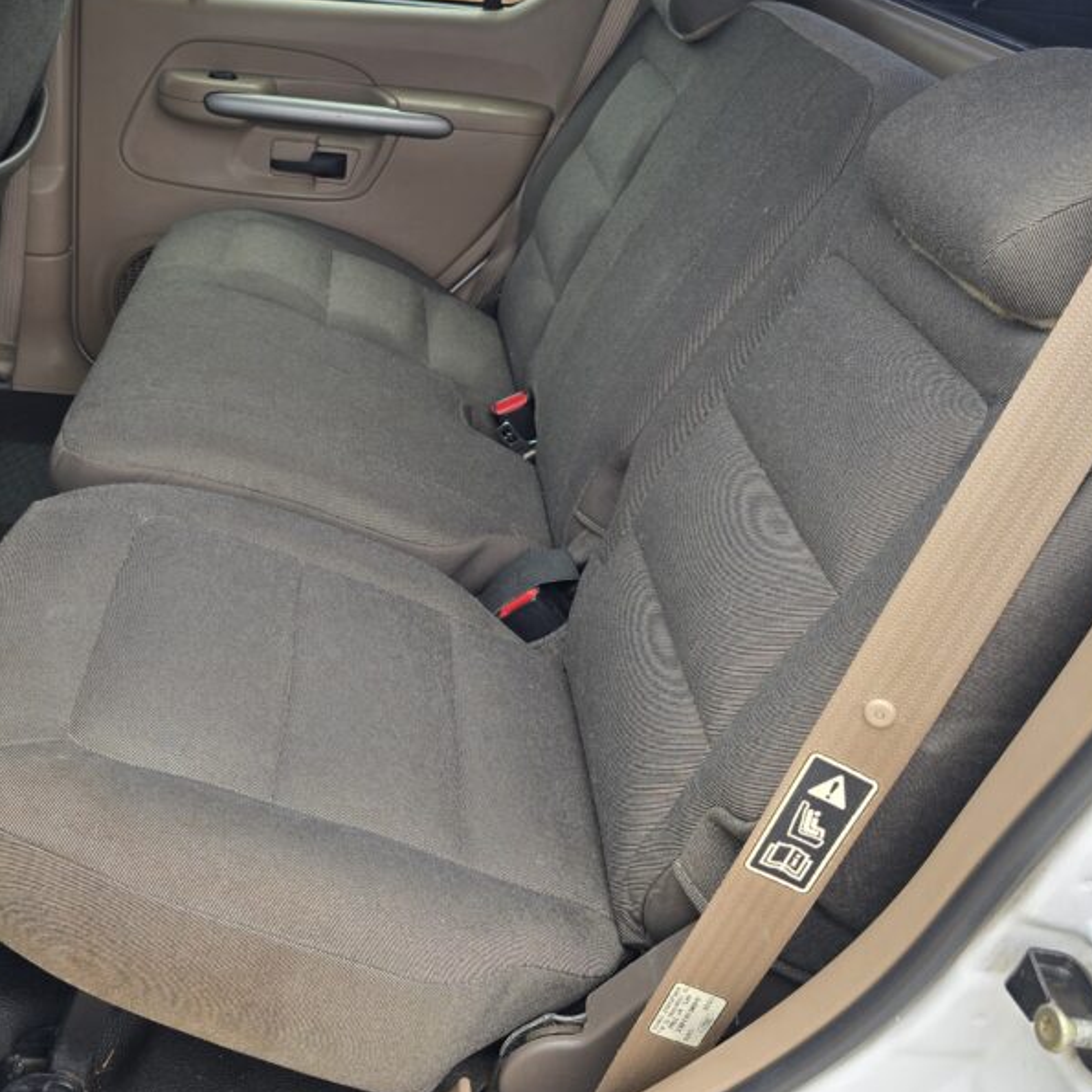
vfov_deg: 46.7
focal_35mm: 35
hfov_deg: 46.4
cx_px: 351
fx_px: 1249
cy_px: 396
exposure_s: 1/180
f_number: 1.7
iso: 32
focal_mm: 6.3
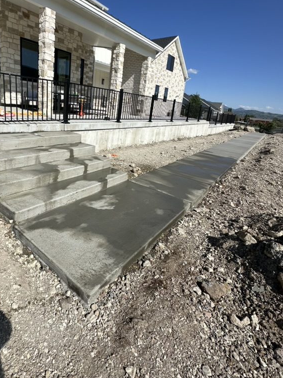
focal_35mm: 19
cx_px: 99
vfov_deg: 83.8
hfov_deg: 67.2
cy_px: 155
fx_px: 207
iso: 50
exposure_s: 1/4000
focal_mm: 2.22
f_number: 2.2
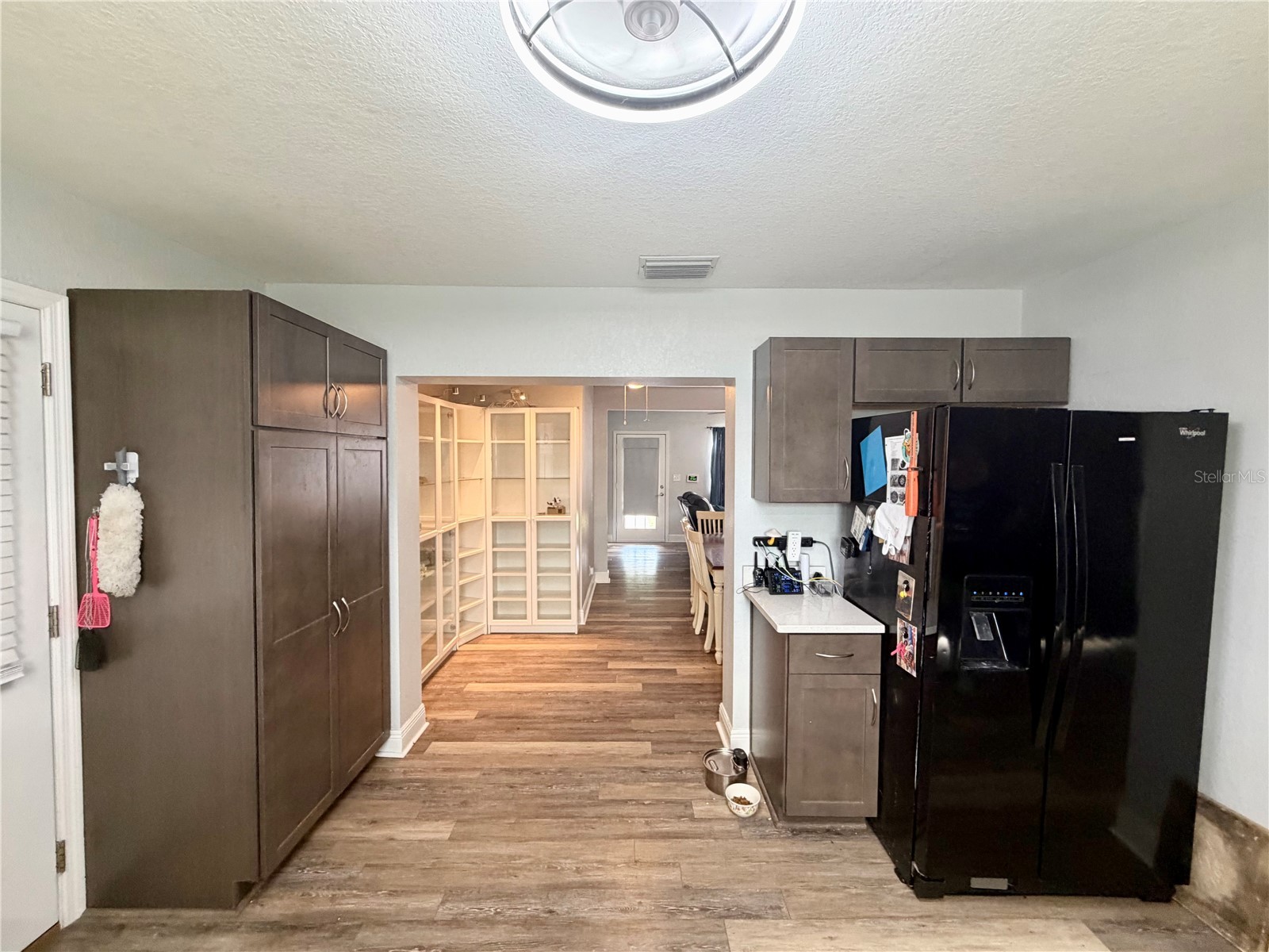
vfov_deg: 85.7
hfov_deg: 102.1
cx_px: 634
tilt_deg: -2.6
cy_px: 476
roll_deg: +0.8
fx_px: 513
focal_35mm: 14
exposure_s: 1/60
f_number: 2.2
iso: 320
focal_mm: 2.22
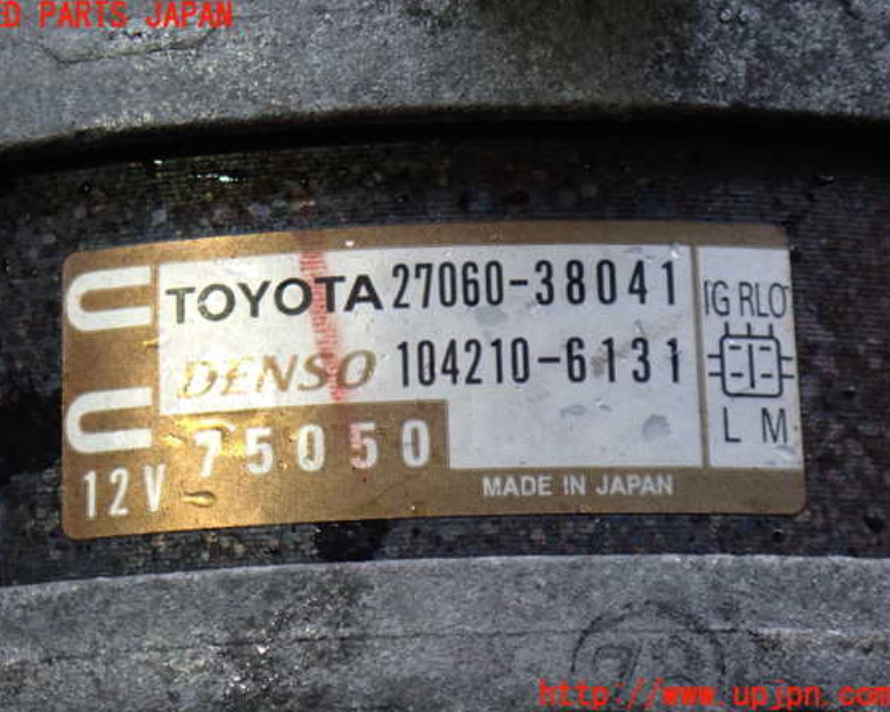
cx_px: 421
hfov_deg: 18.3
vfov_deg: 14.7
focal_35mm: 105
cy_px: 356
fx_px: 2765
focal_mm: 18
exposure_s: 1/100
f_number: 4.9
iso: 800
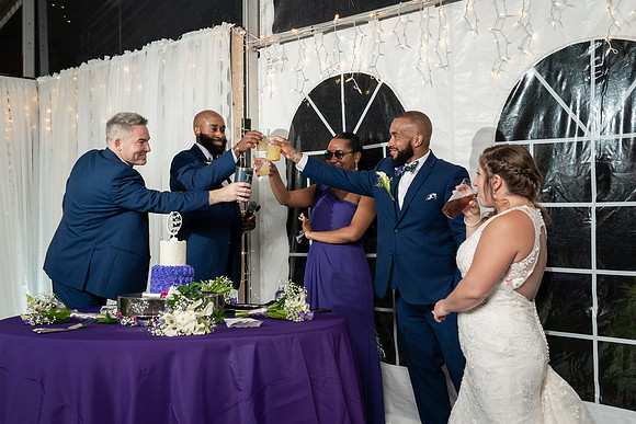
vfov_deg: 31.7
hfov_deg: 46.1
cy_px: 212
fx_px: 748
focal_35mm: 42
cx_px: 319
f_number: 5.6
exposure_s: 1/200
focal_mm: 42
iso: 1600
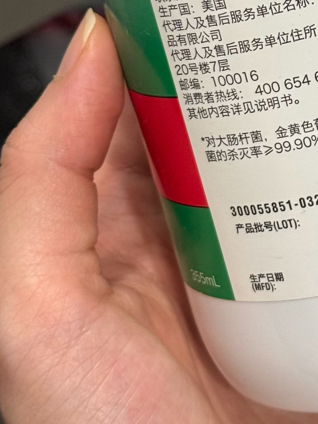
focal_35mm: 125
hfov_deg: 11.6
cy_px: 32
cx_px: 370
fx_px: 1531
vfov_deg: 15.6
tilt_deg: -65.0
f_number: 1.78
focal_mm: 6.76
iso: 64
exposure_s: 1/50
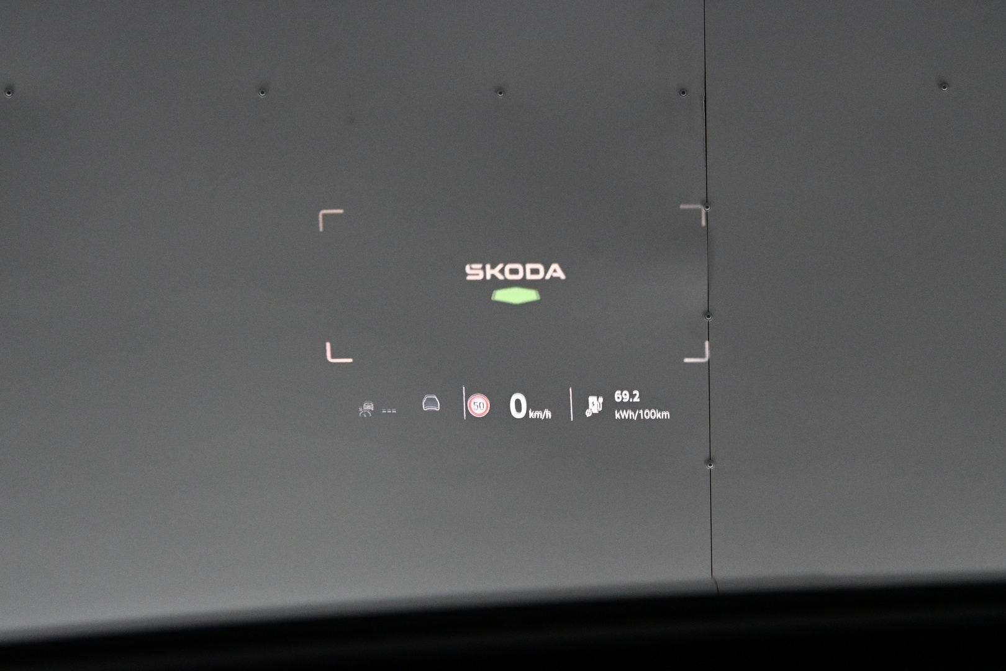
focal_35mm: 75
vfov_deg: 18.2
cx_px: 503
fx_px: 2096
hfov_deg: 27.0
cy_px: 336
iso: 4000
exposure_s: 1/500
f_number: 8
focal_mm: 50
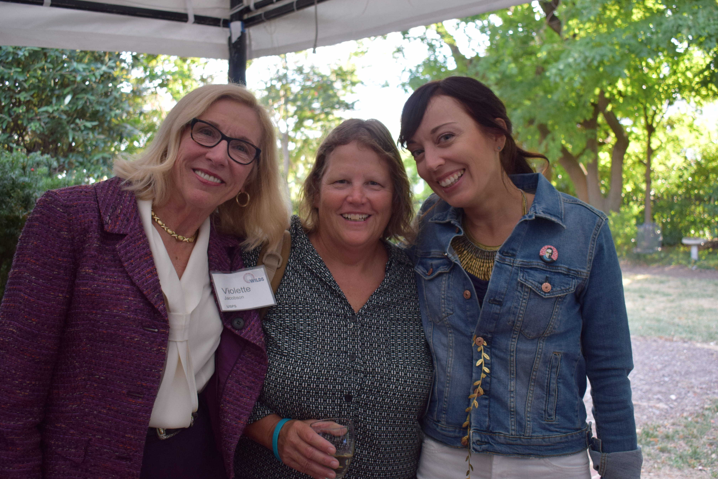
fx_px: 798
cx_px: 360
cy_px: 228
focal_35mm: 40
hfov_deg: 48.4
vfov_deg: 33.4
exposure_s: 1/60
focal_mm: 24
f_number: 4
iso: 400
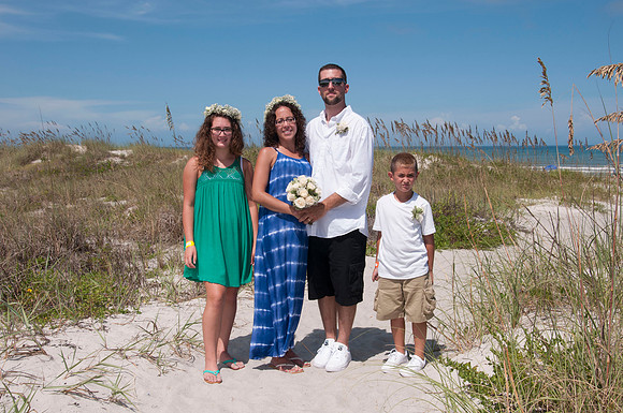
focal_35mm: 42
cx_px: 312
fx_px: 726
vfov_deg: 31.8
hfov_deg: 46.5
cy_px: 206
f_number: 11
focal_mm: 28
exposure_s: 1/250
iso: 100
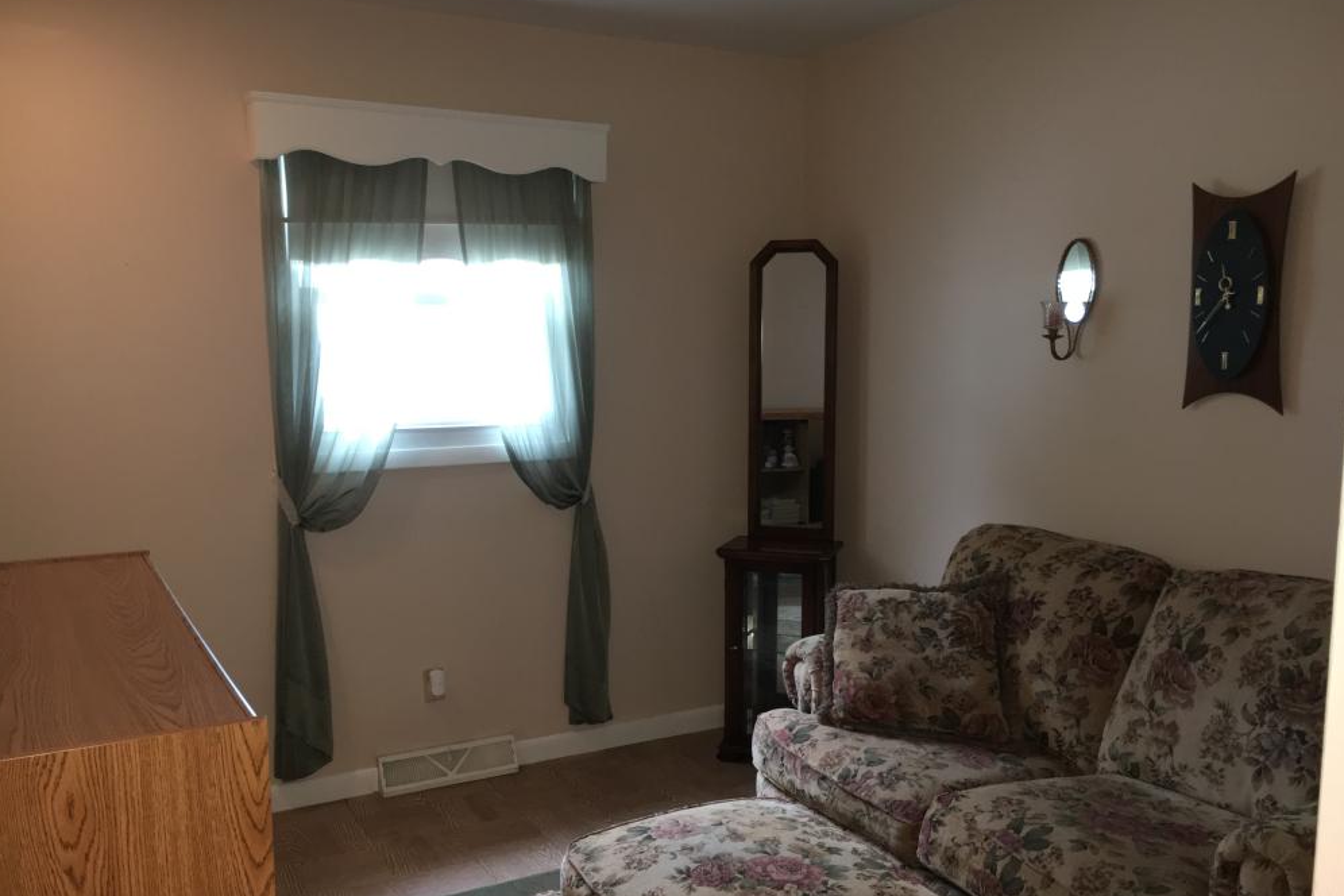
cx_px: 679
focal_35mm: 31
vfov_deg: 42.3
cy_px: 498
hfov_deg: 60.3
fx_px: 1157
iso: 125
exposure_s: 1/16
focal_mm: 4.15
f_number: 2.2
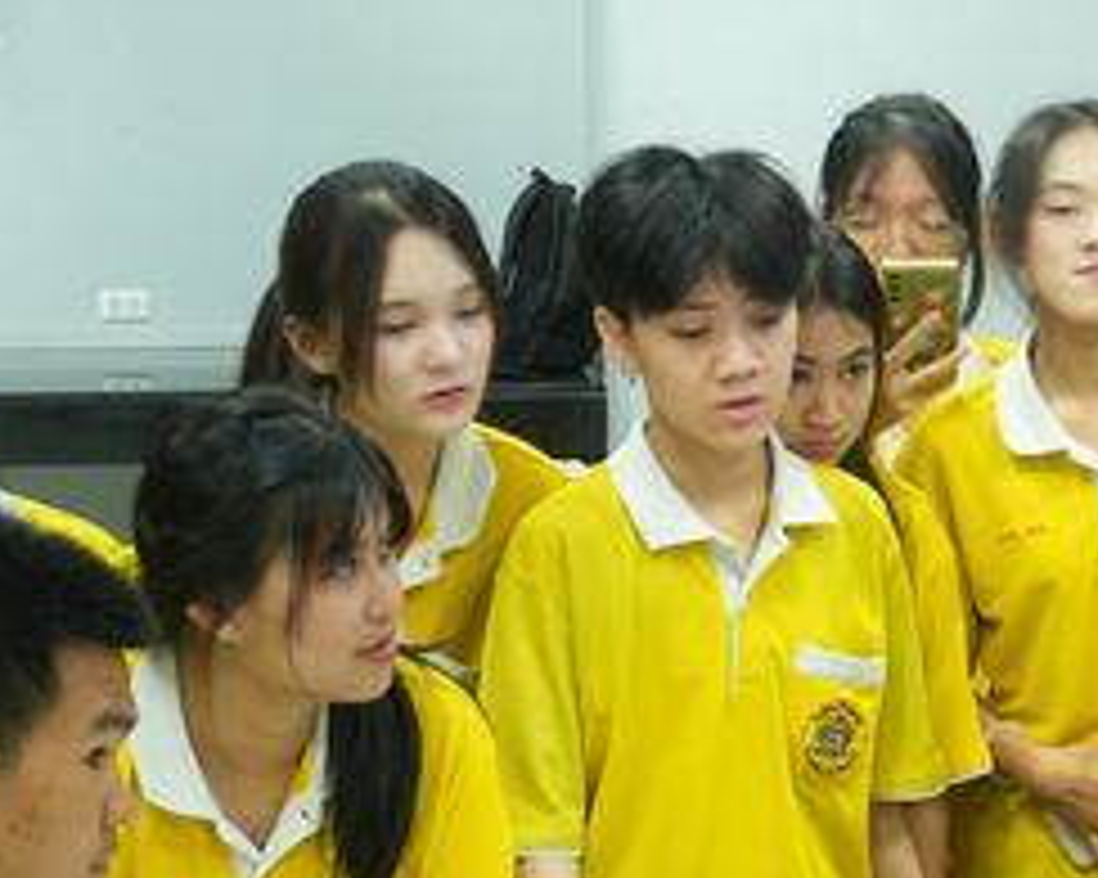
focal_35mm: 107
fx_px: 3481
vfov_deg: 14.3
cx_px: 1094
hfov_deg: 17.5
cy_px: 630
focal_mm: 31
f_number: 9
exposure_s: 1/25
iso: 1600
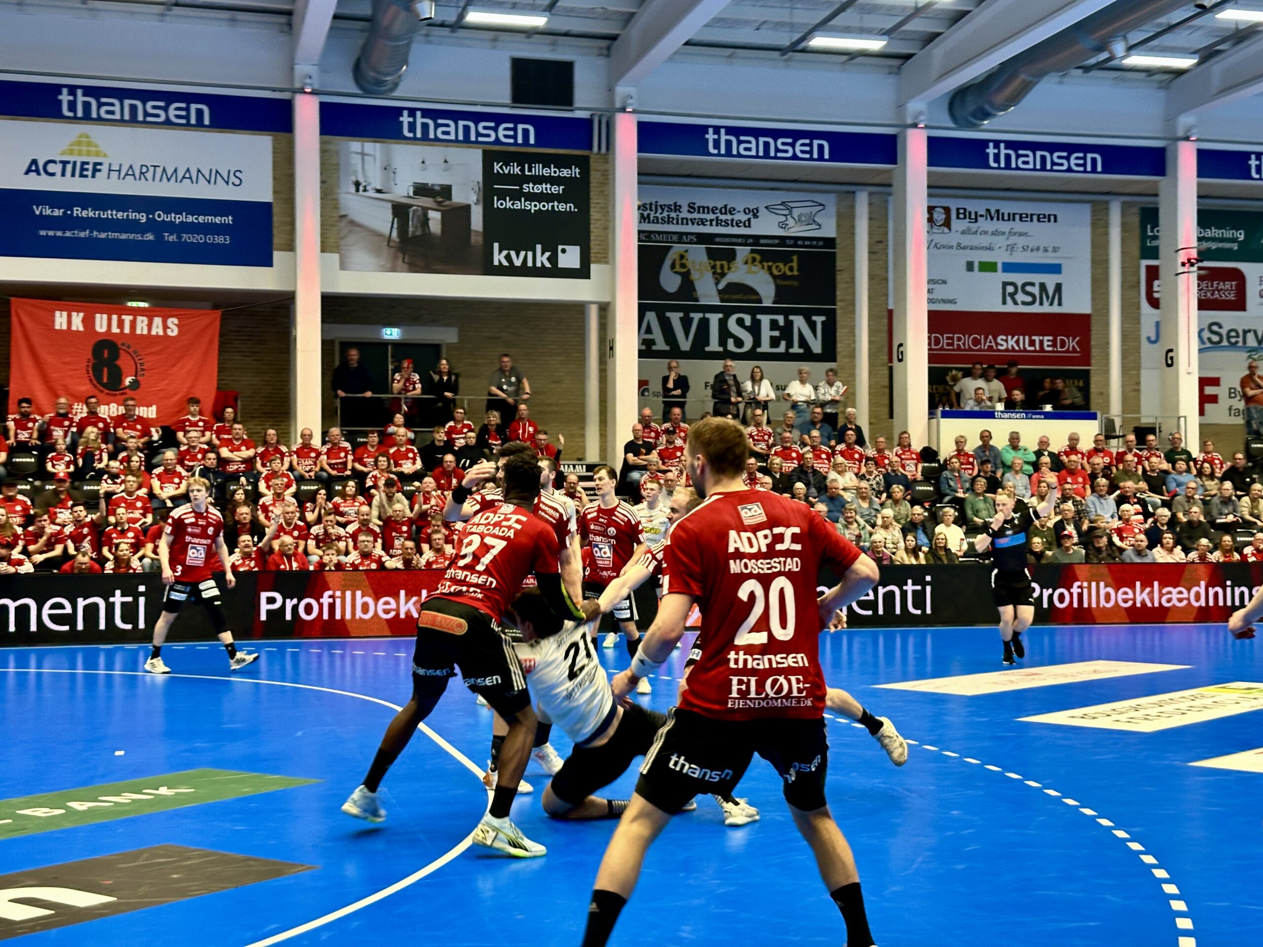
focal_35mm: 48
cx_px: 632
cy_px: 474
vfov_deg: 30.3
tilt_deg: +0.1
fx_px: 1751
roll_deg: +0.7
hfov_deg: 39.7
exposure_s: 1/70
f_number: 1.78
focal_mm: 6.86
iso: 80
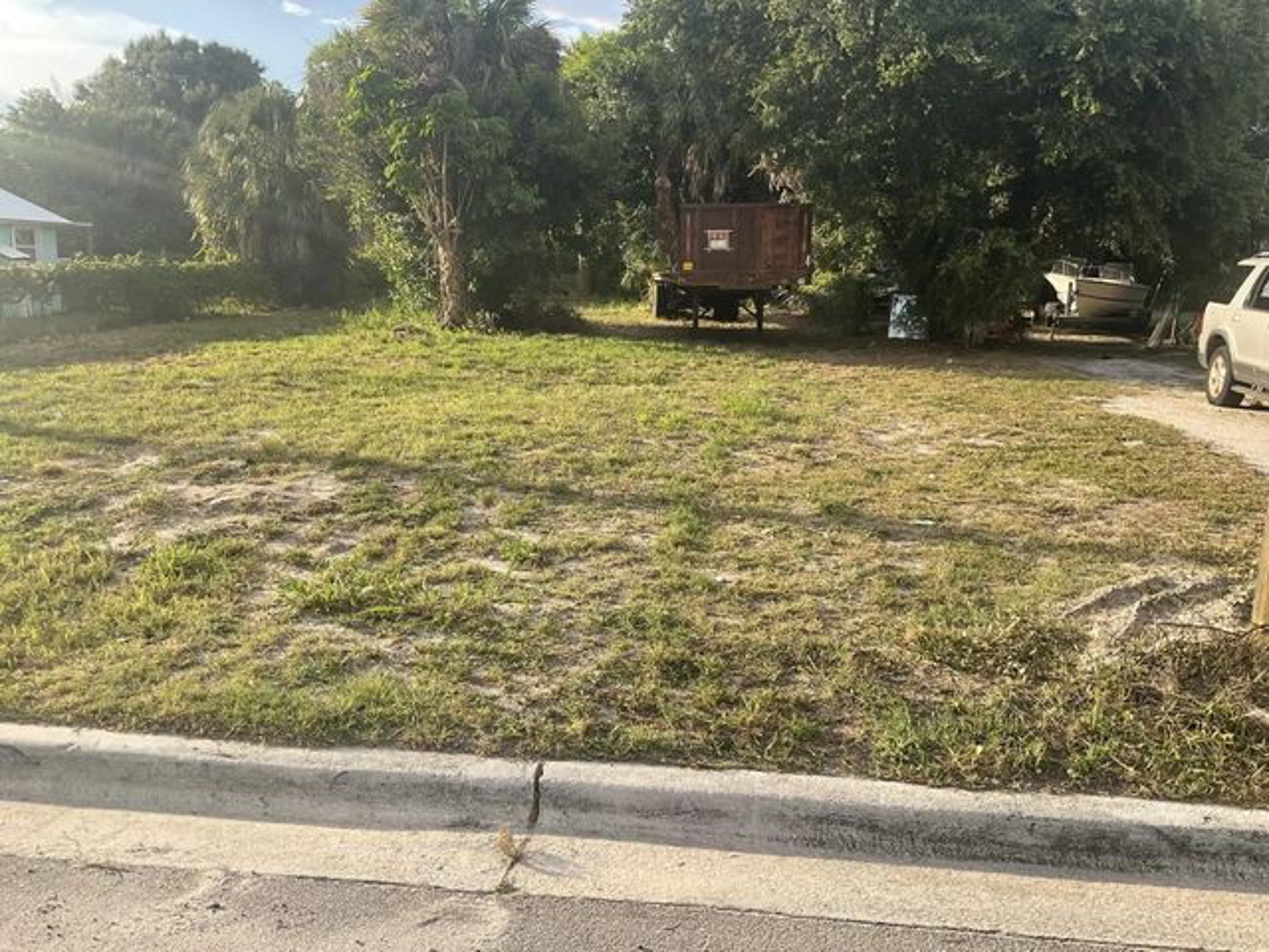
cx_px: 634
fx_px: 1063
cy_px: 476
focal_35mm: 29
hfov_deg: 61.7
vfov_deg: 48.2
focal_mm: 3
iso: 16
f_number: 1.8
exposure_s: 1/514
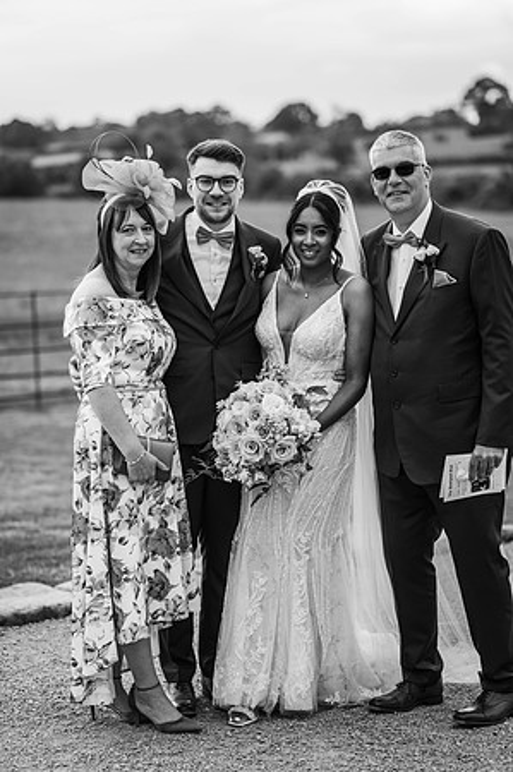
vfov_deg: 23.9
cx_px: 256
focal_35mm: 85
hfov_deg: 16.0
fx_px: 1821
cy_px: 386
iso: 100
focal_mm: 85
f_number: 2.2
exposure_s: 1/1600
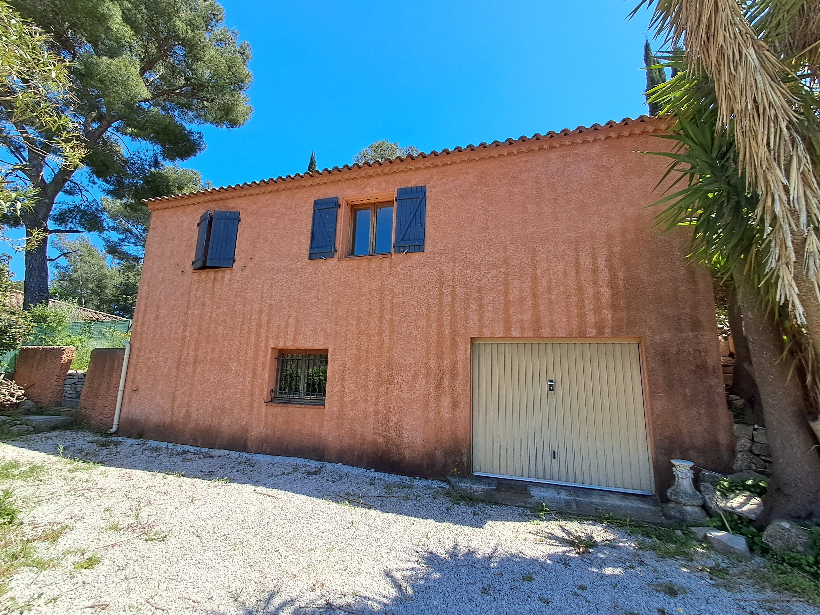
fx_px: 379
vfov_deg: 78.1
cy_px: 308
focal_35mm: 16
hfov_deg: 94.5
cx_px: 410
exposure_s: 1/940
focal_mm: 1.64
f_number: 2.2
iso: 40
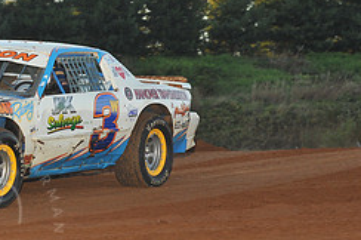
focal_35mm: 250
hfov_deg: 8.2
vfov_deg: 5.5
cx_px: -27
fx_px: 2504
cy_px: 89
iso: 800
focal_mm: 105
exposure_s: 1/320
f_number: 7.1
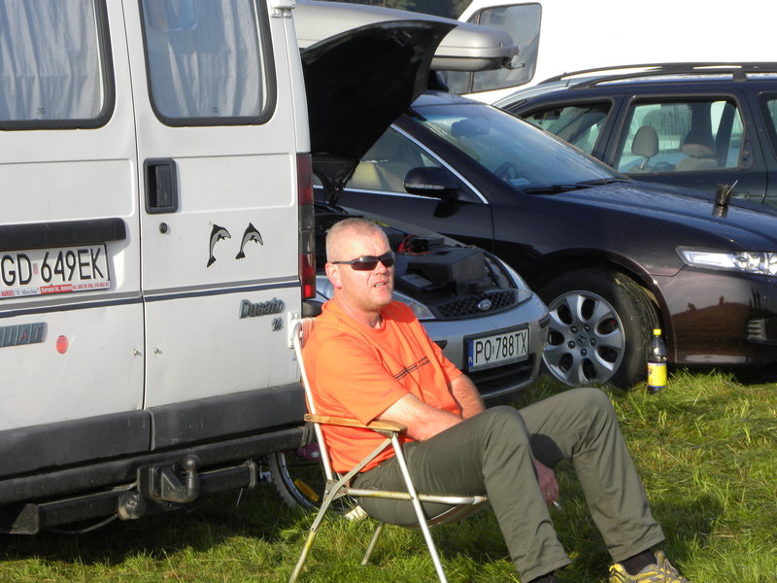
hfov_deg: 13.7
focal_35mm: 144
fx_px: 3232
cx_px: 388
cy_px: 292
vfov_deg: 10.3
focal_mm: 25.7
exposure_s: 1/150
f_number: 6.3
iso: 64
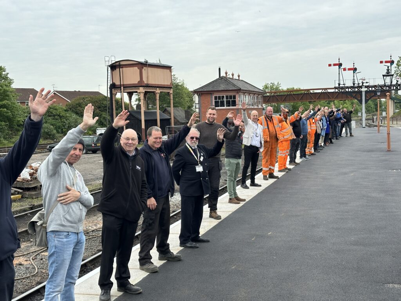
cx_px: 200
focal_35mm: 48
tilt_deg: -3.1
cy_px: 150
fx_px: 556
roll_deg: +3.6
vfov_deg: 30.3
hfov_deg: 39.7
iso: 64
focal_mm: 6.86
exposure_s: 1/1721
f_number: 1.78
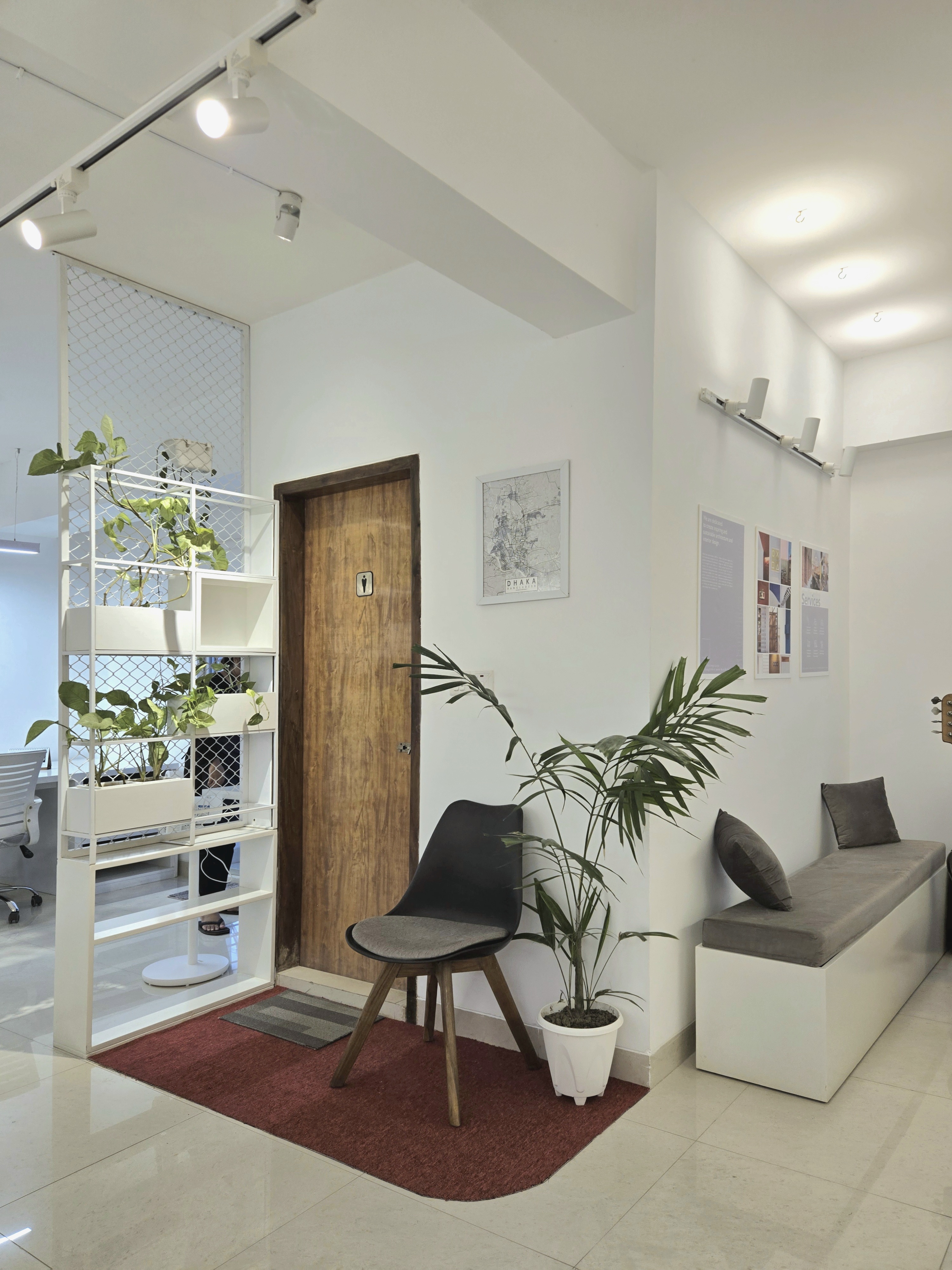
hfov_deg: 58.9
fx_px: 843
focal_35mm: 23
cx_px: 476
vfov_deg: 73.9
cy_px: 635
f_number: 1.8
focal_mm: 5.4
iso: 50
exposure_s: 1/101
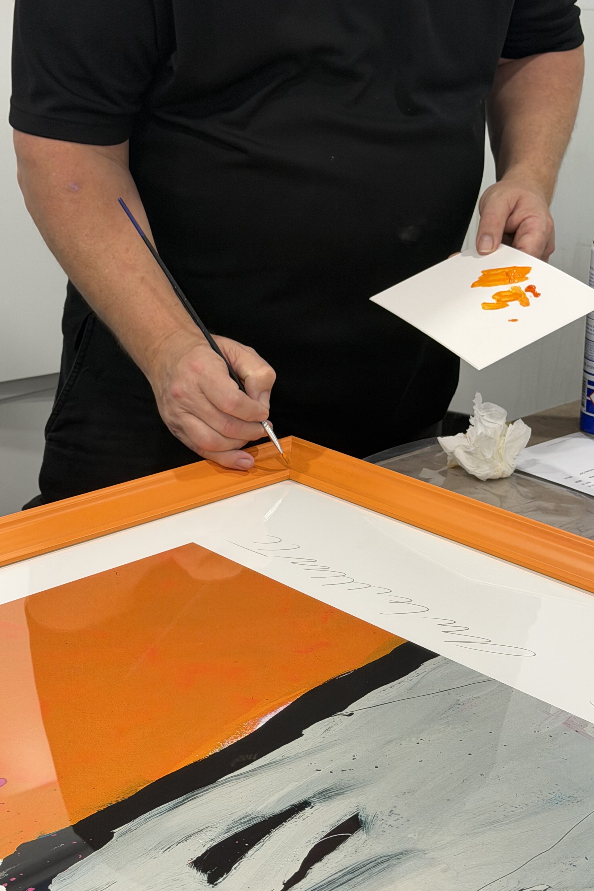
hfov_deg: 21.2
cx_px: 343
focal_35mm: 64
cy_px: 450
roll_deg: -2.4
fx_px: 1584
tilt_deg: -18.5
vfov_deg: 31.4
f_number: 1.78
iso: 50
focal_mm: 6.76
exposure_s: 1/50
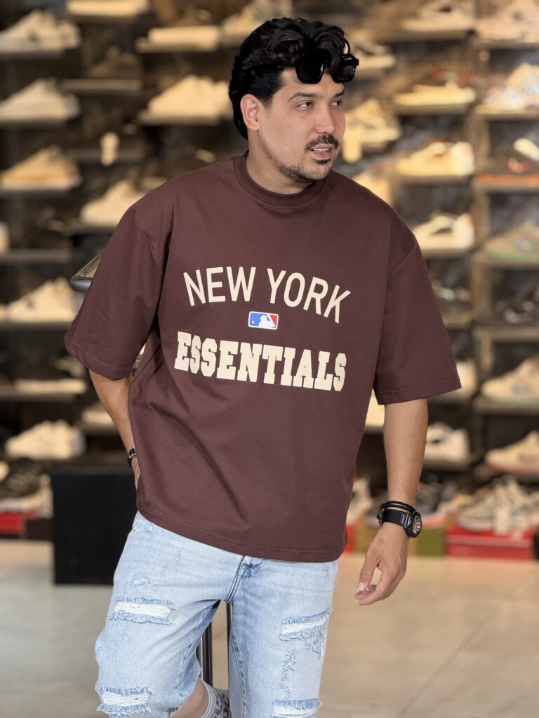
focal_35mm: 120
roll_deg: +0.7
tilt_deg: -5.9
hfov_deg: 12.3
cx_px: 270
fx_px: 2491
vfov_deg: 16.4
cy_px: 359
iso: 200
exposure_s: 1/100
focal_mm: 15.66
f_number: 2.8
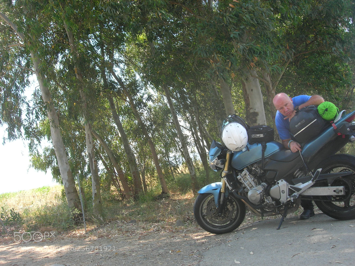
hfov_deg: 49.0
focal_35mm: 38
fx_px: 390
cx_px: 178
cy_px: 133
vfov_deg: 37.7
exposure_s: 1/140
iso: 64
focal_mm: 7.8
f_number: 4.8
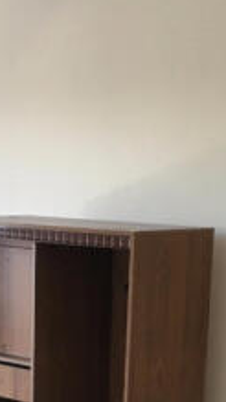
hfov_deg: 14.4
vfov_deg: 24.3
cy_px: 392
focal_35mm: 84
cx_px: 104
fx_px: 896
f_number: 2.2
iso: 40
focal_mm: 4.15
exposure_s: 1/17
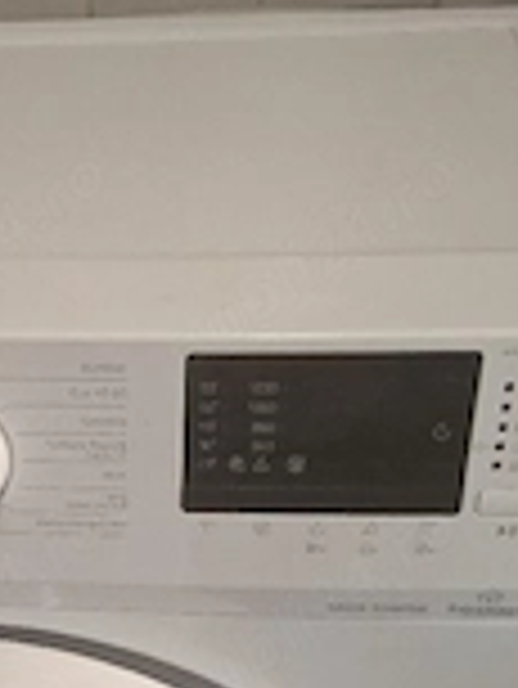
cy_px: 670
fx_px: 1195
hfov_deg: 23.8
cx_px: 50
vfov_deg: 30.2
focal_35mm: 60
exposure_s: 1/25
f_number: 1.8
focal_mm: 5.54
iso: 500
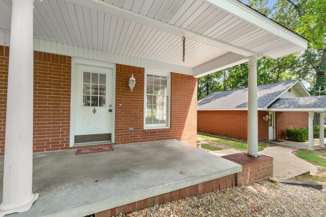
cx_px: 163
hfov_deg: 100.4
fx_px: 136
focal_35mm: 15
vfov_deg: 77.3
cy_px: 108
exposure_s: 1/400
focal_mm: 10
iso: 320
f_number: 7.1
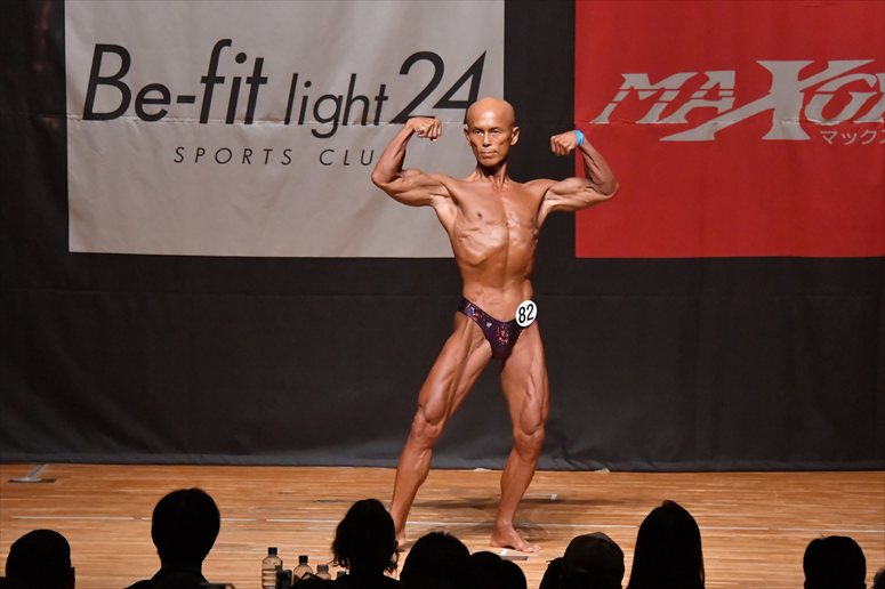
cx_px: 442
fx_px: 5897
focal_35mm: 240
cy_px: 294
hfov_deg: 8.6
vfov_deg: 5.7
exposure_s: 1/400
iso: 10000
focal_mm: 160
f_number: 5.6
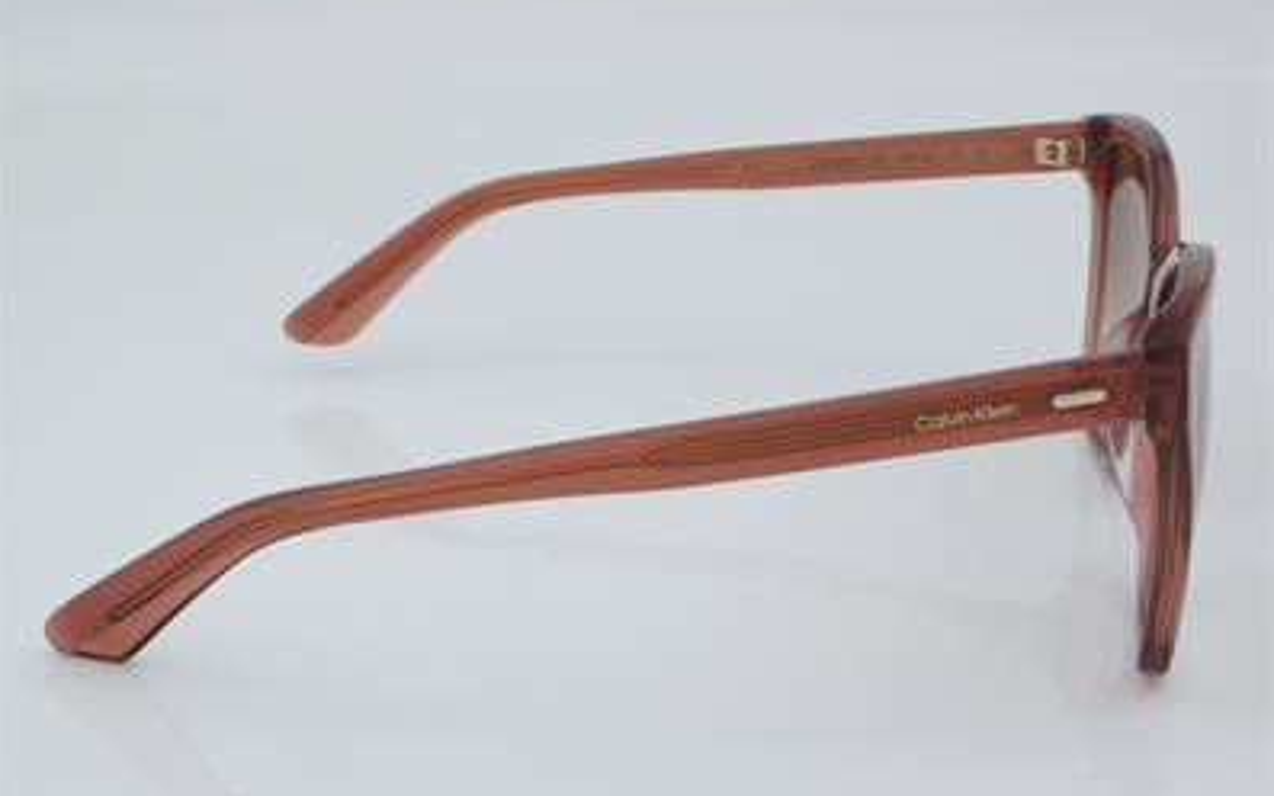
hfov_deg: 26.8
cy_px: 385
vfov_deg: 16.9
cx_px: 635
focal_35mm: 77
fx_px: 2673
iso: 100
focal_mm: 50
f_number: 32
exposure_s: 1/4
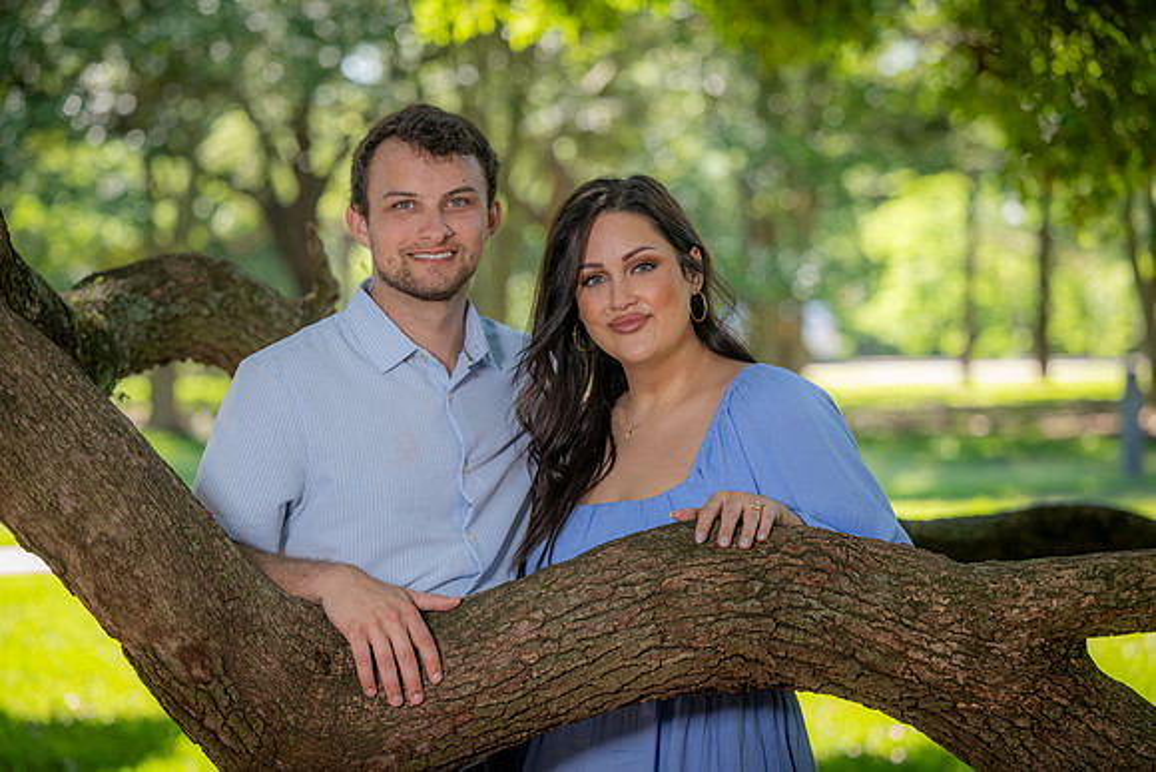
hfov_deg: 22.1
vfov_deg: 14.9
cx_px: 578
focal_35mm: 92
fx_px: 2955
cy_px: 386
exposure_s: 1/125
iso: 100
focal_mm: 92
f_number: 3.2
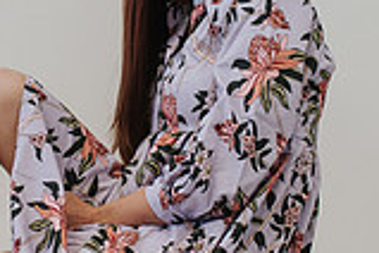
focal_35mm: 148
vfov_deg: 9.3
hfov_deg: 13.8
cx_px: 88
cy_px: 88
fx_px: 1558
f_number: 2.8
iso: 360
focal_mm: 35
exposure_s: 1/200
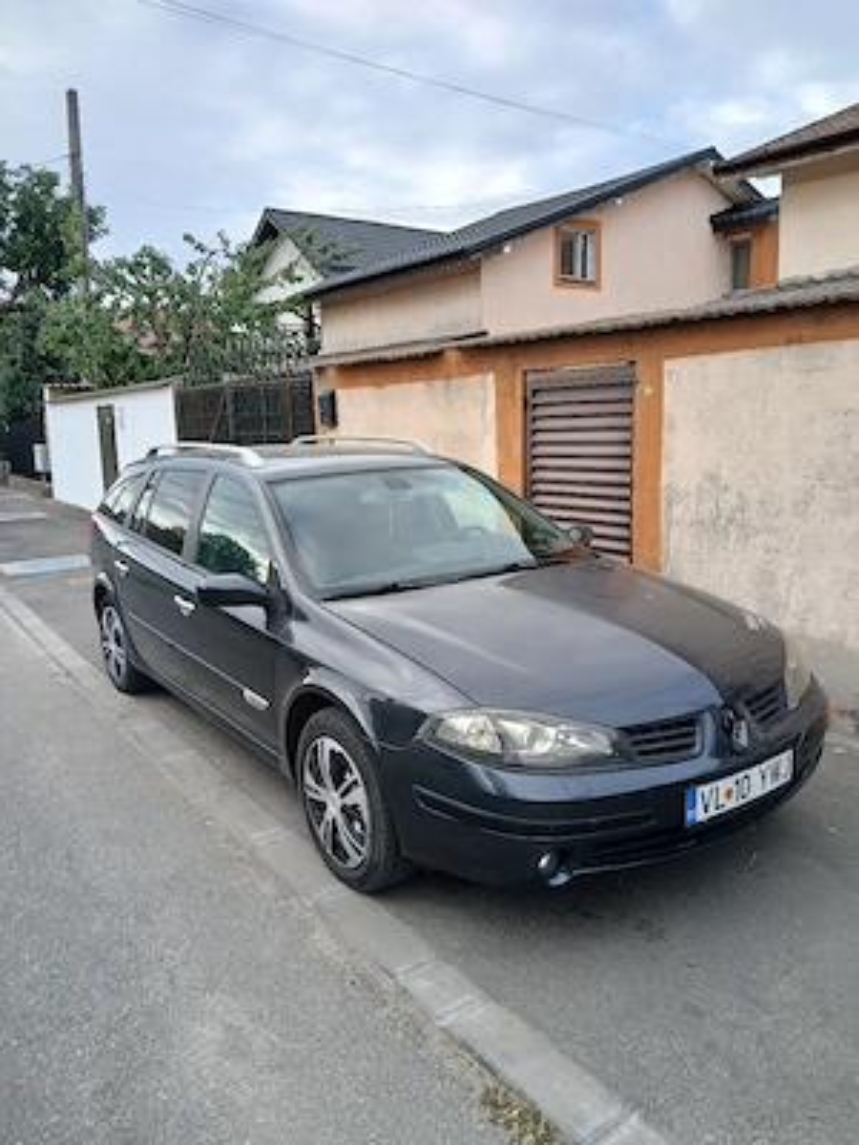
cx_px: 430
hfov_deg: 53.1
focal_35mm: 26
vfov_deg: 67.3
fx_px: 860
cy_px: 572
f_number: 1.8
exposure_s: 1/128
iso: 20
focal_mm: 3.98
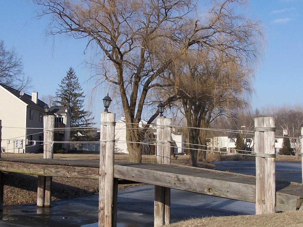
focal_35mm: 69
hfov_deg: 28.2
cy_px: 125
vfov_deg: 21.3
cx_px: 146
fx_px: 604
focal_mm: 8.5
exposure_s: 1/750
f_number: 4
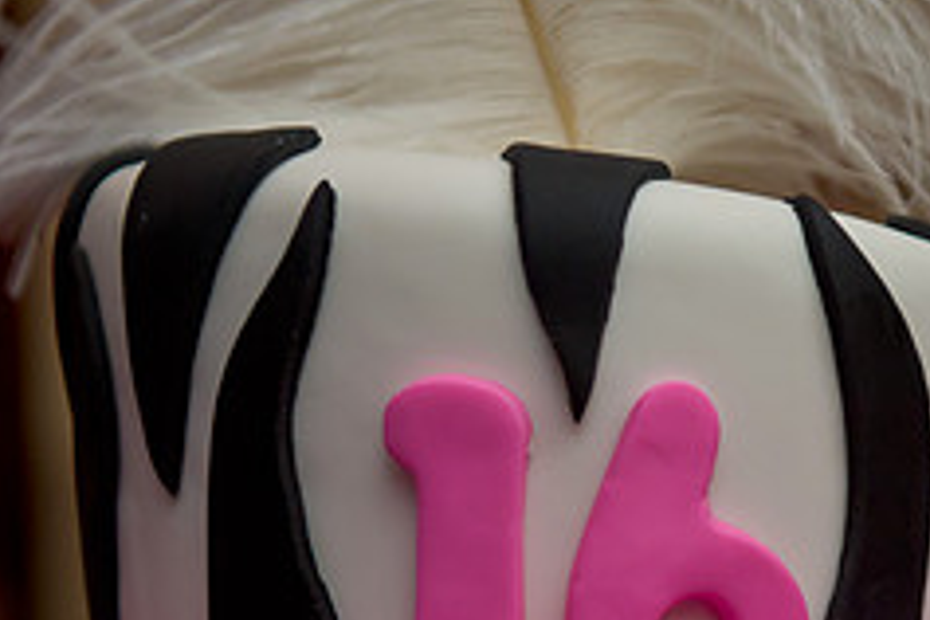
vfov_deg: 9.3
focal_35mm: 147
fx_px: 3797
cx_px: 695
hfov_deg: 13.9
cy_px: 573
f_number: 3.2
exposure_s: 1/125
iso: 1600
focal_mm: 60
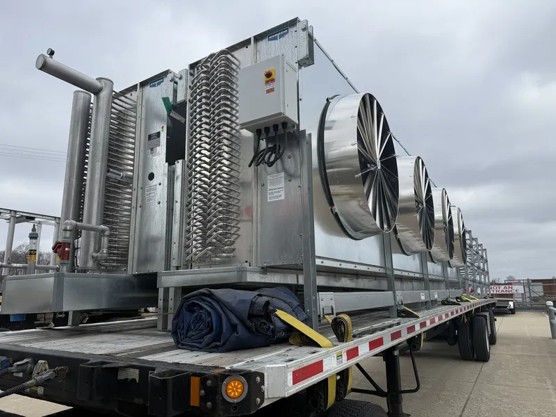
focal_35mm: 24
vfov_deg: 56.8
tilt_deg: +15.2
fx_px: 385
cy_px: 208
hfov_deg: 71.6
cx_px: 278
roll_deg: -0.3
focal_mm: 6.76
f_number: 1.78
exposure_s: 1/4673
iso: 80
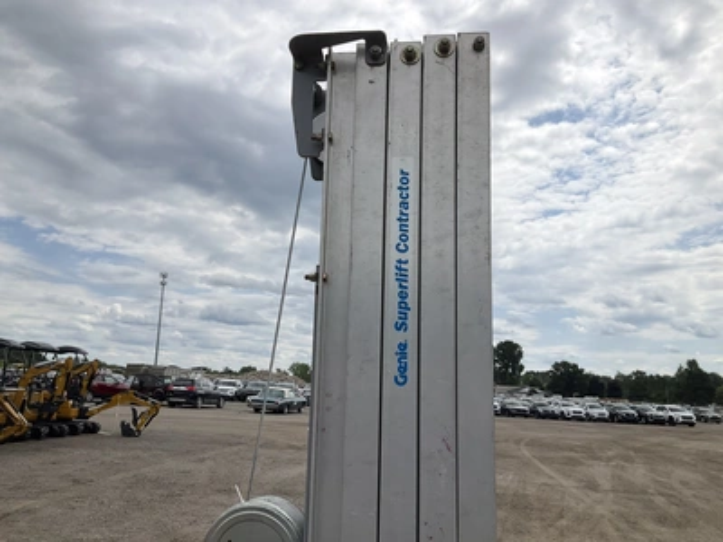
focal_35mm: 29
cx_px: 362
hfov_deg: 61.7
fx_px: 606
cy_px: 271
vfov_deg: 48.2
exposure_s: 1/4785
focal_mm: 3
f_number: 1.8
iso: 25
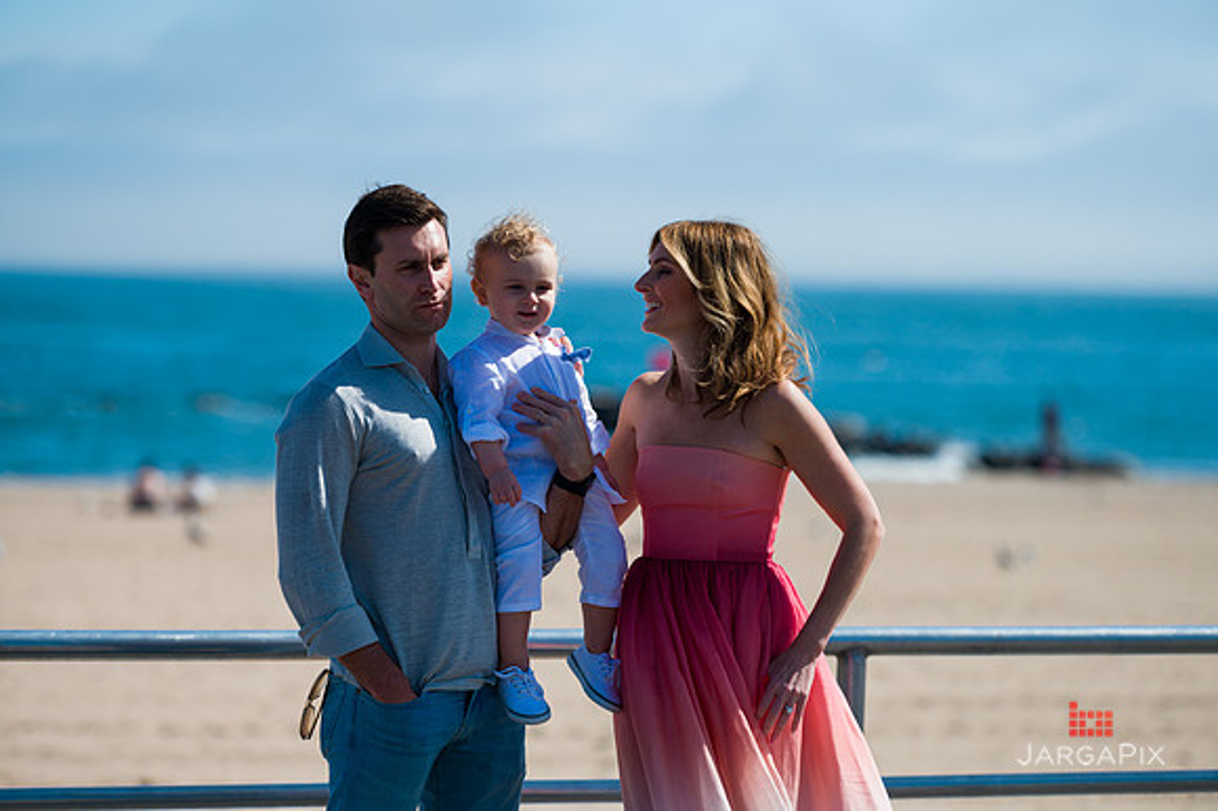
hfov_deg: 14.7
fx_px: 4734
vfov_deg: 9.8
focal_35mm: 140
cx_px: 609
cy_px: 406
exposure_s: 1/5000
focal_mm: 140
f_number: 3.2
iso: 200
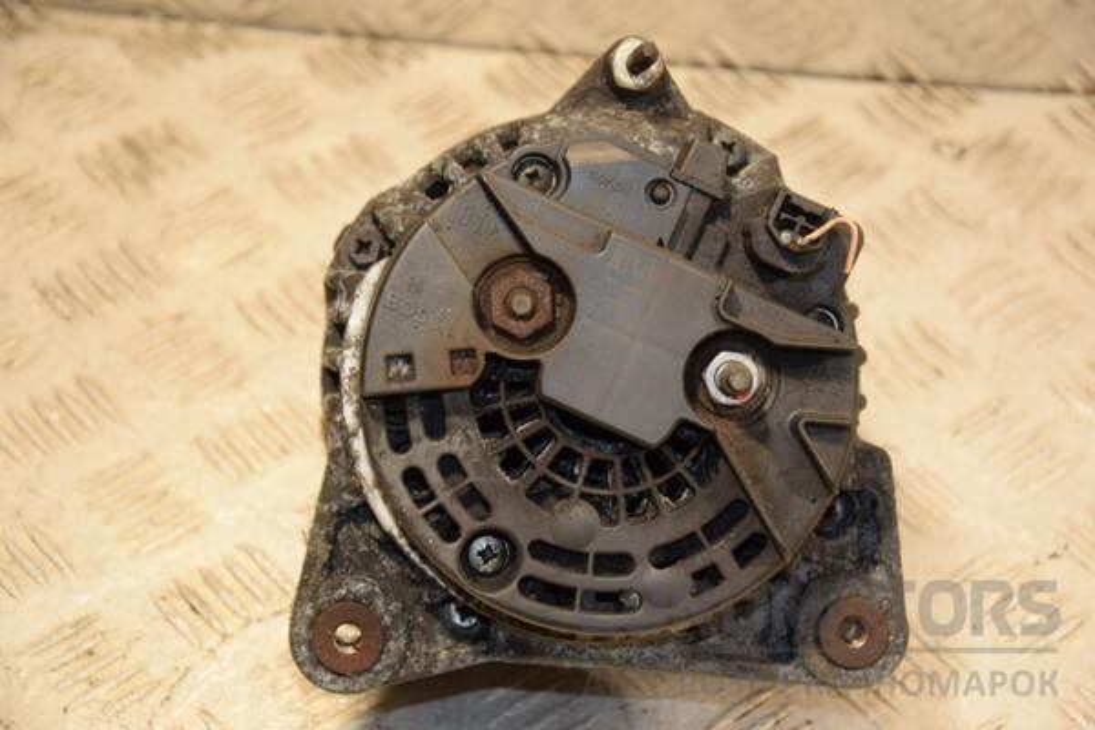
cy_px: 365
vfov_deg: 13.8
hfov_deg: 20.6
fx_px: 3011
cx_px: 548
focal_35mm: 99
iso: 800
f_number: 5.3
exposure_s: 1/100
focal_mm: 66
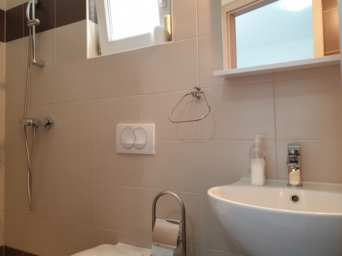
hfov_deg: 67.3
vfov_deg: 53.1
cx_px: 171
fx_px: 257
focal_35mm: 26
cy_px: 128
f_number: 2.4
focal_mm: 4.3
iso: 320
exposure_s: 1/50
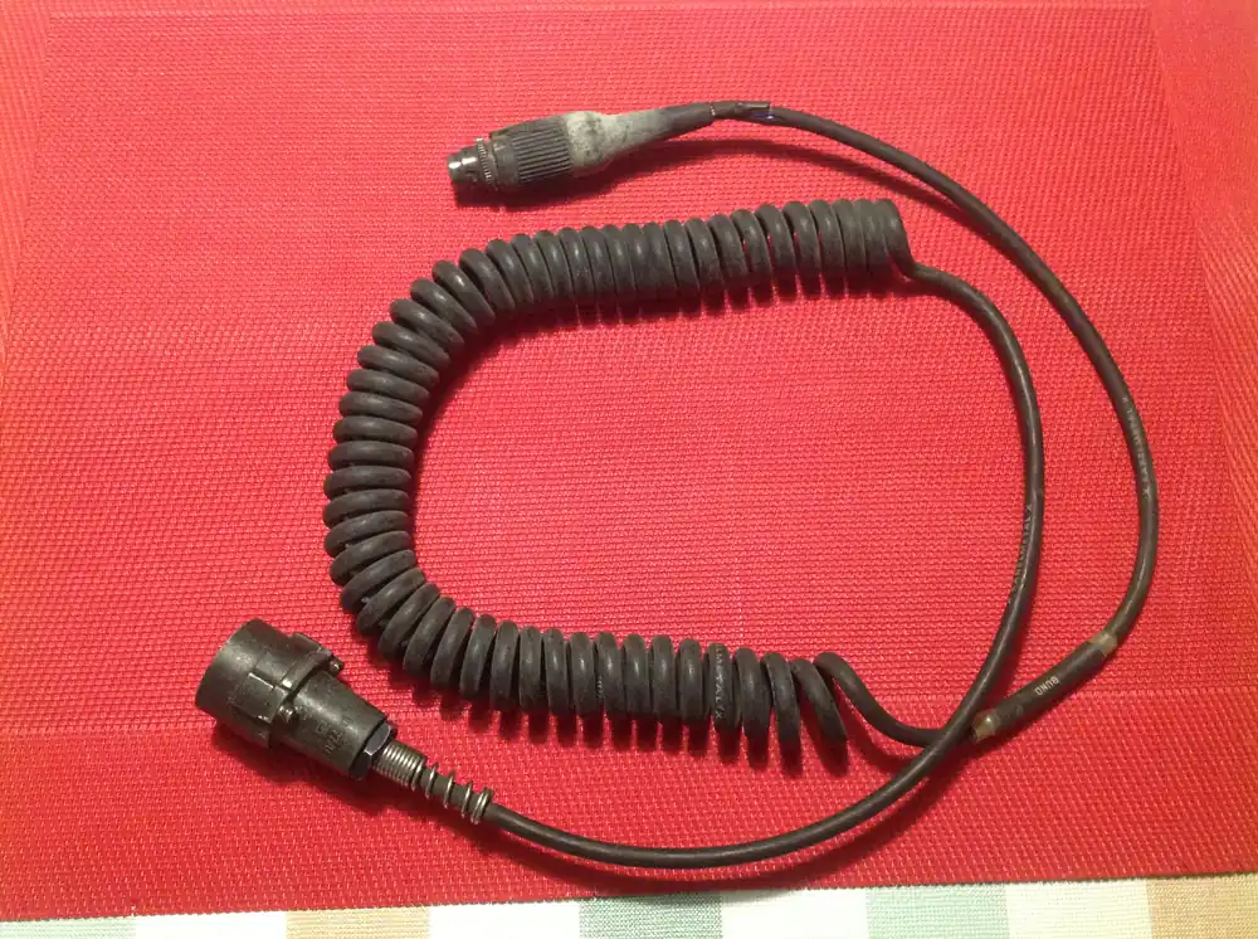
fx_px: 1270
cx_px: 629
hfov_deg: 52.7
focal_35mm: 35
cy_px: 470
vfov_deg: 40.6
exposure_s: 1/15
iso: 320
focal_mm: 4.28
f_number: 2.4
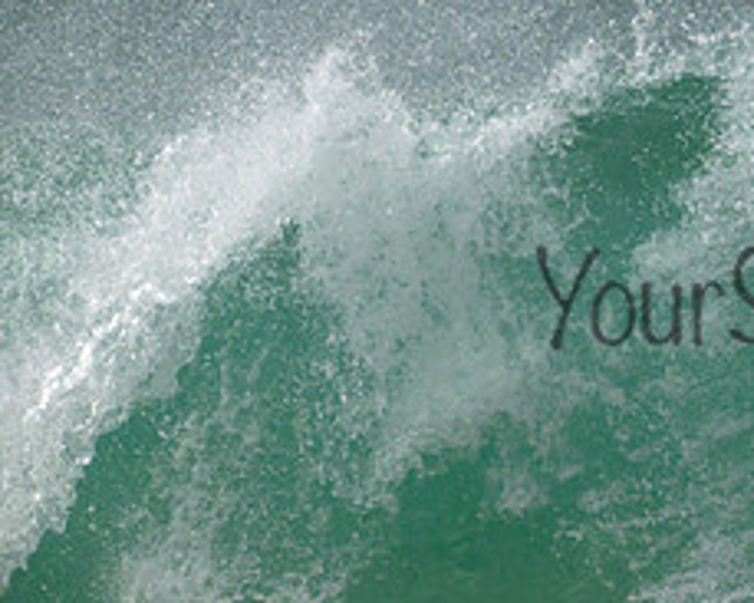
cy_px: 269
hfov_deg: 1.0
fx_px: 42471
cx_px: 876
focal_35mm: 1904
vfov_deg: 0.8
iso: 1100
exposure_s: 1/1600
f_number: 11
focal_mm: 800
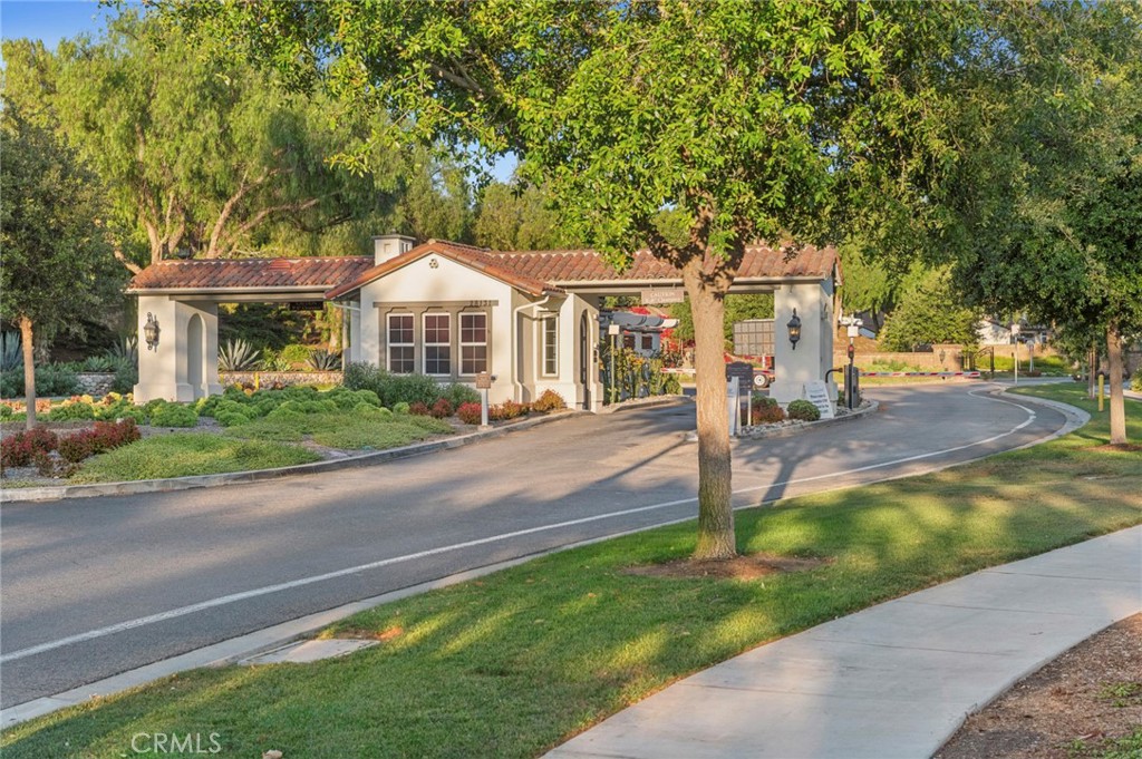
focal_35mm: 52
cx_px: 571
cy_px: 380
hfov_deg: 38.2
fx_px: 1648
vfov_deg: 25.9
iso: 640
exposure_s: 1/1000
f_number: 5
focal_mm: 52
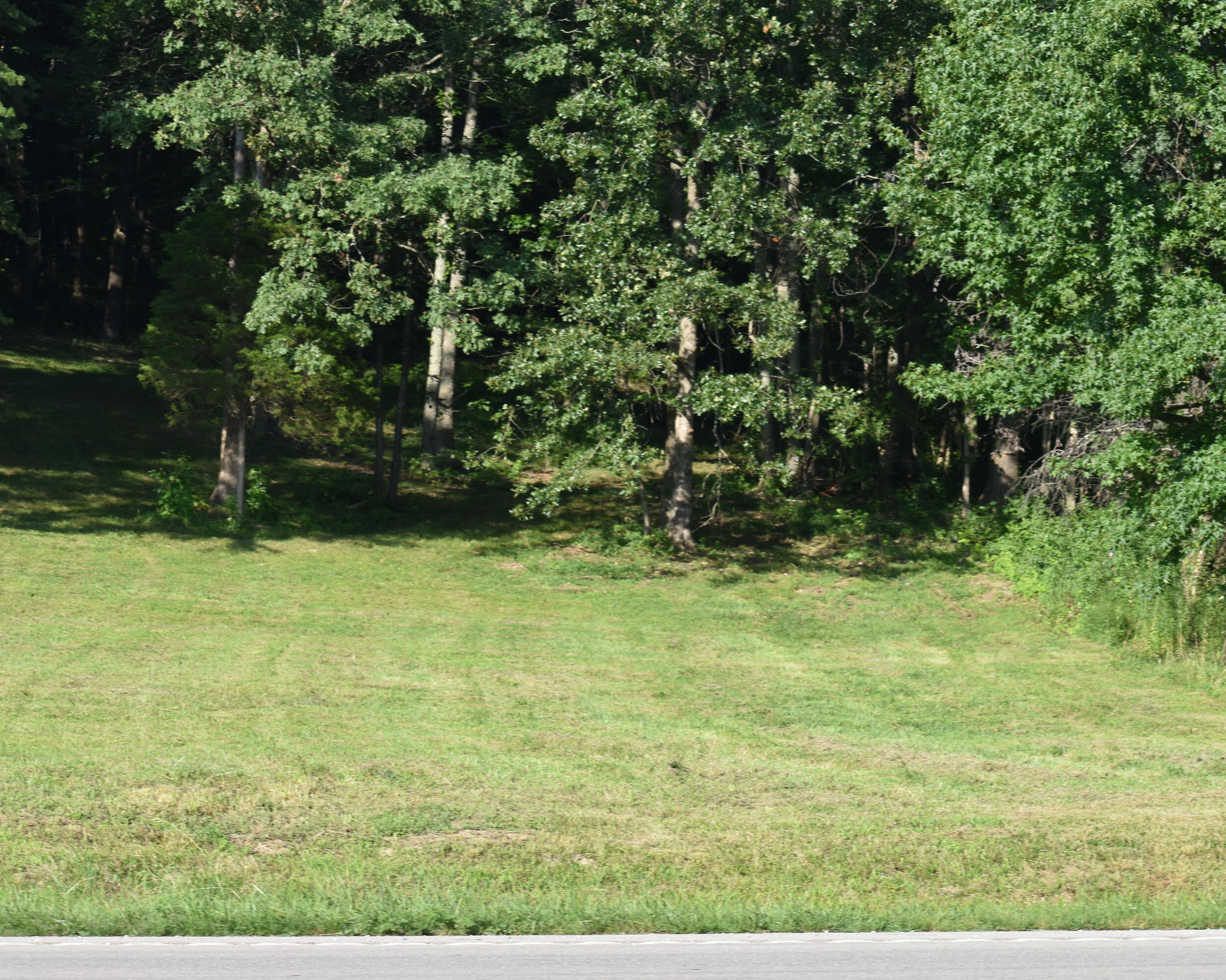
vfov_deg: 13.0
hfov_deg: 16.2
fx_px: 4318
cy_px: 488
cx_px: 596
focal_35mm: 119
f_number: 8
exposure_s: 1/160
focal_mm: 70
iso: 100
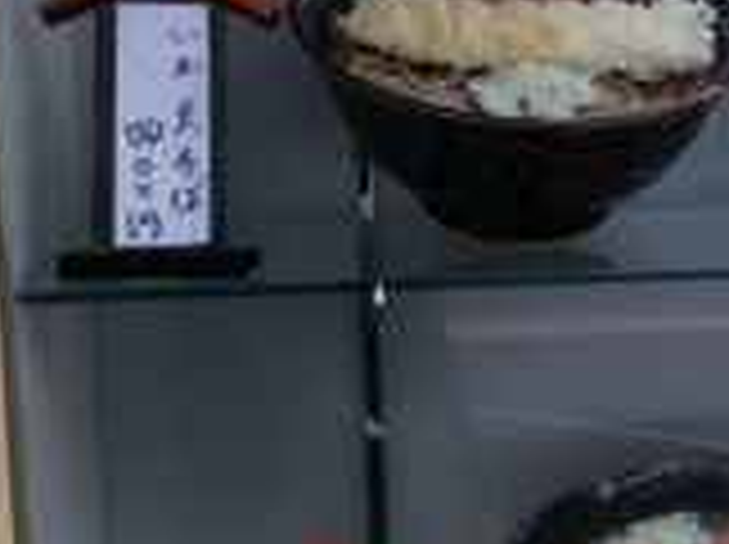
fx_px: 2187
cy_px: 234
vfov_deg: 14.2
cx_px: 1058
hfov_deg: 17.3
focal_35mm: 104
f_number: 2.2
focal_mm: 4.12
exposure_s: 1/120
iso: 50
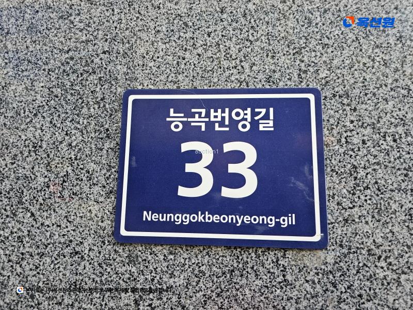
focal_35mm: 23
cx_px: 206
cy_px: 155
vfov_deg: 58.9
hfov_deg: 73.9
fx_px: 274
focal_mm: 6.3
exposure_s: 1/180
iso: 64
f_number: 1.7
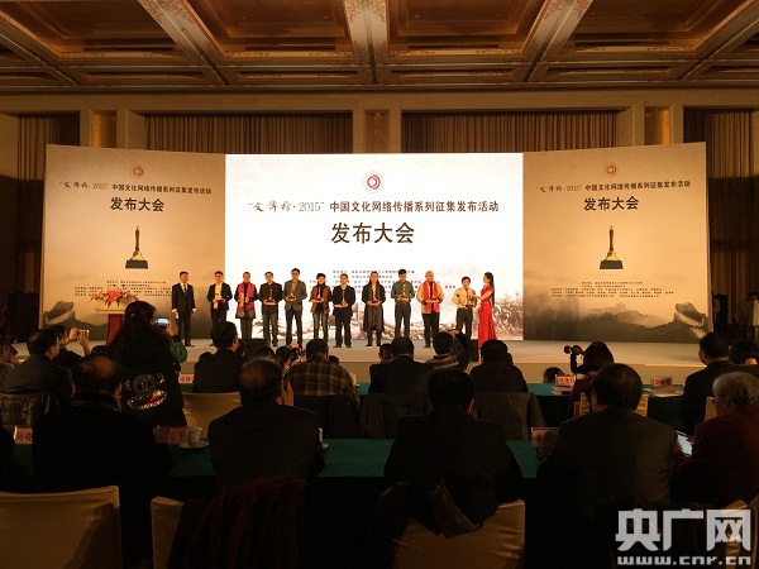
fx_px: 636
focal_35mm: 29
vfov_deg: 48.2
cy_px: 284
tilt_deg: +2.0
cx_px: 380
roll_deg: +0.0
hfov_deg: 61.7
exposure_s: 1/50
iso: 32
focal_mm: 4.15
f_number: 2.2
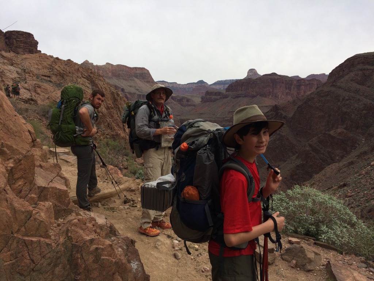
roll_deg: +3.8
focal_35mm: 29
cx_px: 187
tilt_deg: -5.0
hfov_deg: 61.7
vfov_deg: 48.2
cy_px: 140
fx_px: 313
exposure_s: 1/1208
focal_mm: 4.15
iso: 32
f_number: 2.2
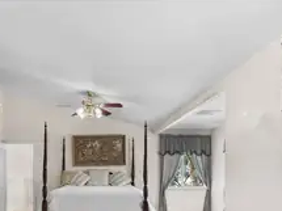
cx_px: 92
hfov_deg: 52.8
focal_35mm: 34
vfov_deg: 39.9
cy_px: 172
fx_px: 277
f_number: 8
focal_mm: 19
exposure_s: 1/10
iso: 500
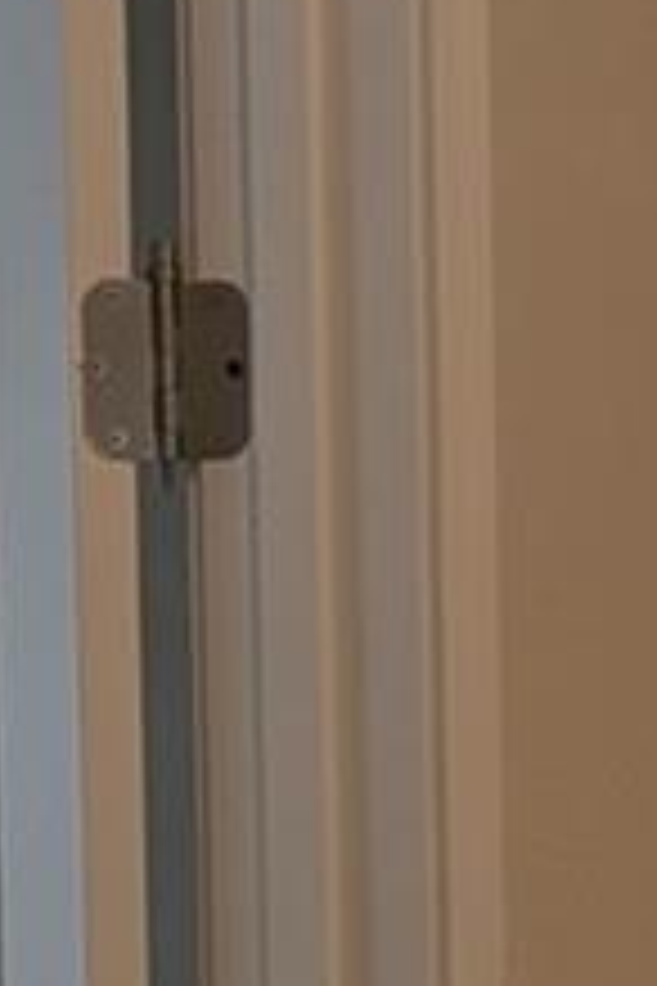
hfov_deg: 7.4
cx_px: 1094
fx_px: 4982
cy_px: 1121
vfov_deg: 11.1
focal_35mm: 182
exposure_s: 1/569
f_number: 1.68
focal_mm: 6.9
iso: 22
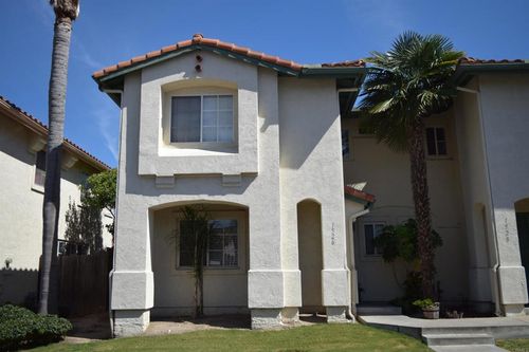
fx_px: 485
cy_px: 176
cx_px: 264
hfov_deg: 57.2
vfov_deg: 39.9
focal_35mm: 33
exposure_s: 1/2500
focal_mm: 22
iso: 200
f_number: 3.8
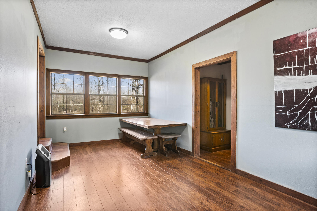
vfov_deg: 67.4
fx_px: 158
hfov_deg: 90.0
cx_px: 158
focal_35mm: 18
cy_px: 106
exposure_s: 1/2.5
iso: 500
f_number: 8
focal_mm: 18
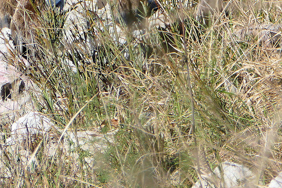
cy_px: -95
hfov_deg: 1.3
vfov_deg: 0.9
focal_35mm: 1564
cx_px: 356
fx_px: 12247
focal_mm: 145.95
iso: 200
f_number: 5
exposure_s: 1/800
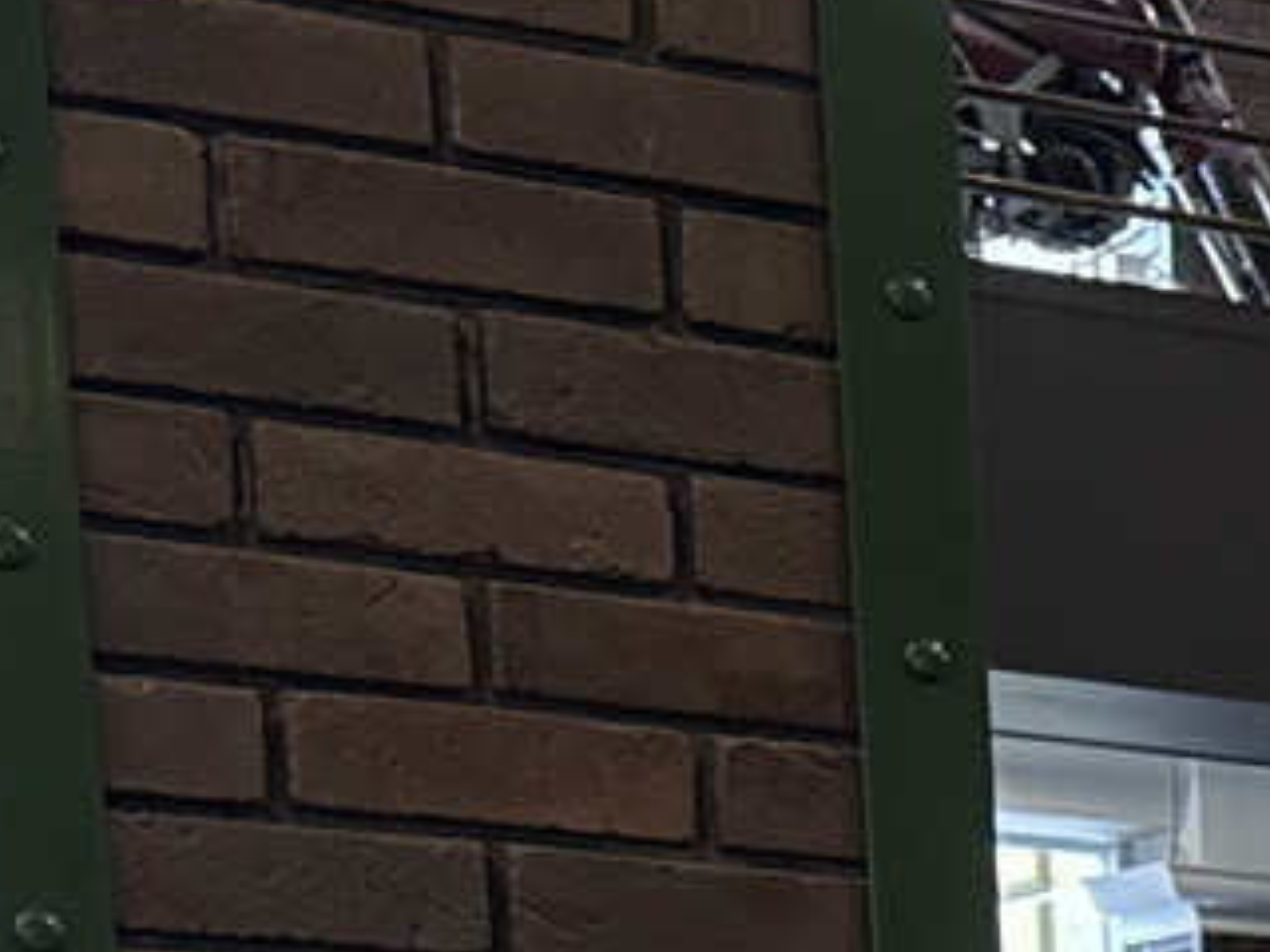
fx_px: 5503
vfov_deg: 8.3
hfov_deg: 10.9
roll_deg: -2.2
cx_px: 3159
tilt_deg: -12.4
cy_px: 2884
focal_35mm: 150
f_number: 1.78
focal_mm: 6.76
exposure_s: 1/50
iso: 250
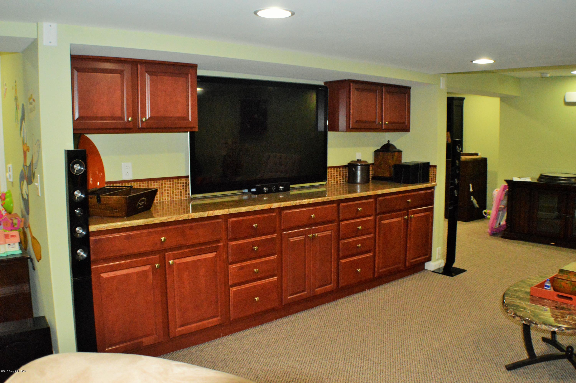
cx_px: 288
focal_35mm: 39
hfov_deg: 49.6
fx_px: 623
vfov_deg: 34.1
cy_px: 192
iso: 3200
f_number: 4.2
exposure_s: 1/60
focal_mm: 26
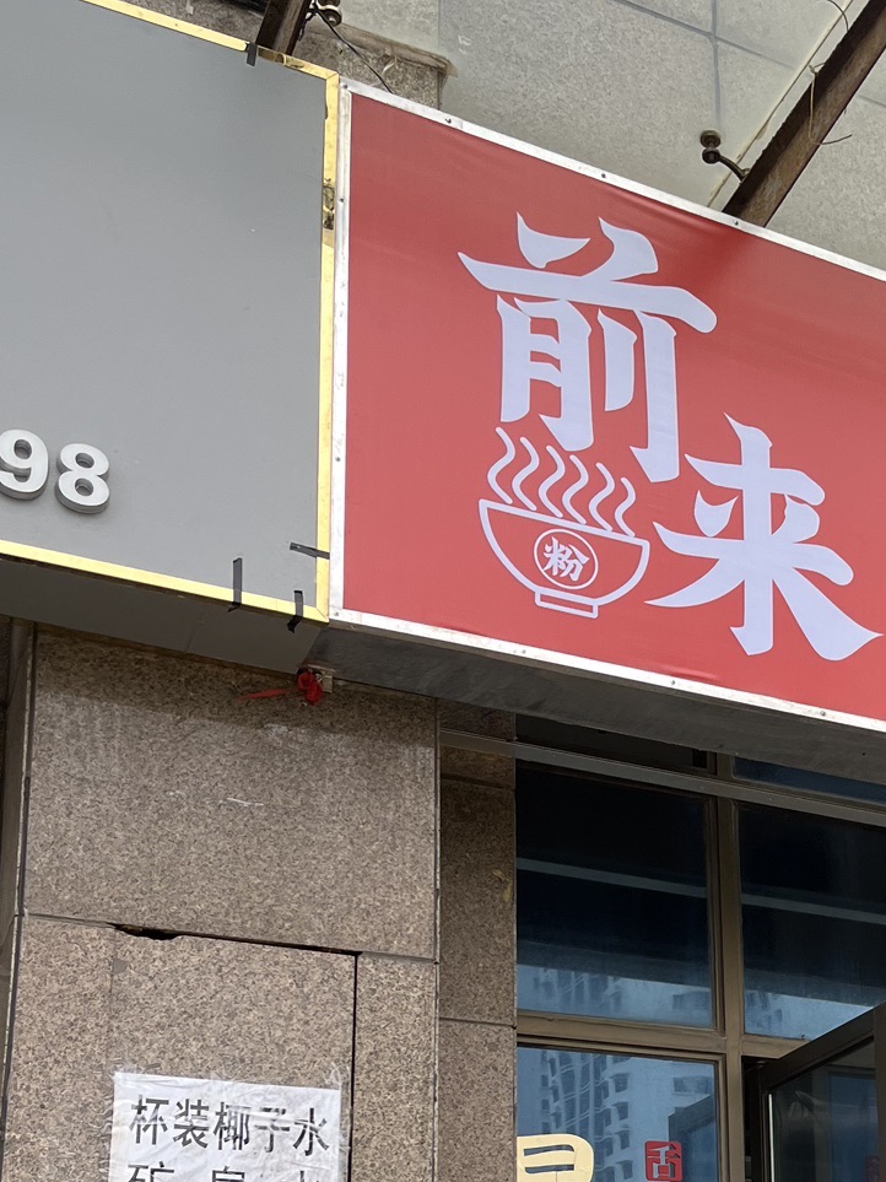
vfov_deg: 33.4
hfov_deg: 25.7
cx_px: 881
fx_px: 1843
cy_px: 1090
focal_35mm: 54
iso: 50
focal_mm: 5.1
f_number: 1.6
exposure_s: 1/343
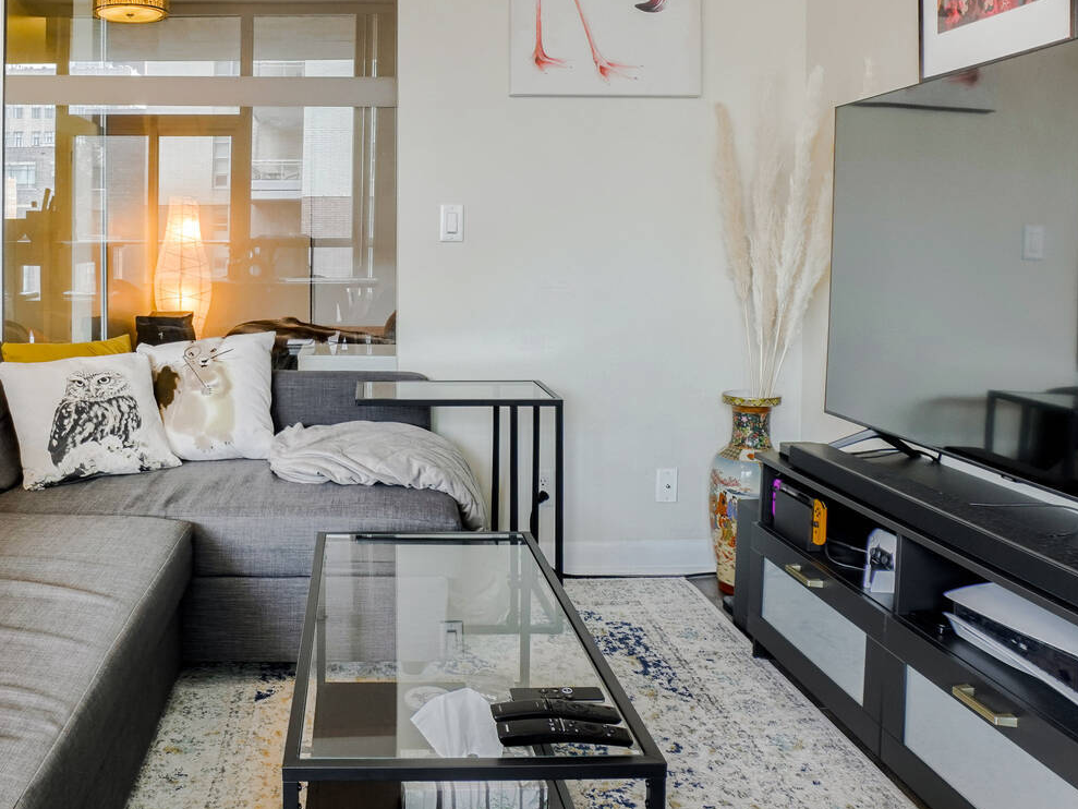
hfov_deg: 62.0
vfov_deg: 48.5
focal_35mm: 28
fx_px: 872
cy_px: 240
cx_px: 366
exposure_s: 1
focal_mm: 10
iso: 500
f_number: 7.1
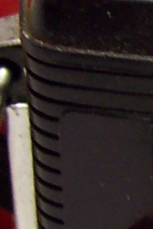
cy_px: 209
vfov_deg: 8.2
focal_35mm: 249
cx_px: 516
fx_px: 1585
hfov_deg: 5.1
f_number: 2.8
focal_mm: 5.6
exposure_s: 1/30
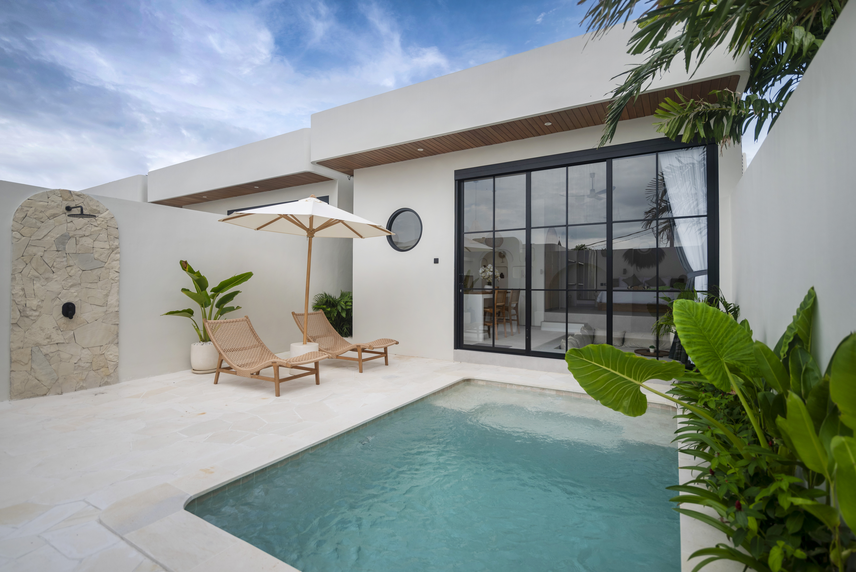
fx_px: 404
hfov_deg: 93.3
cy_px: 286
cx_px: 428
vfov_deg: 70.5
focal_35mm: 17
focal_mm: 17
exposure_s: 1/1250
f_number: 2.8
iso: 100
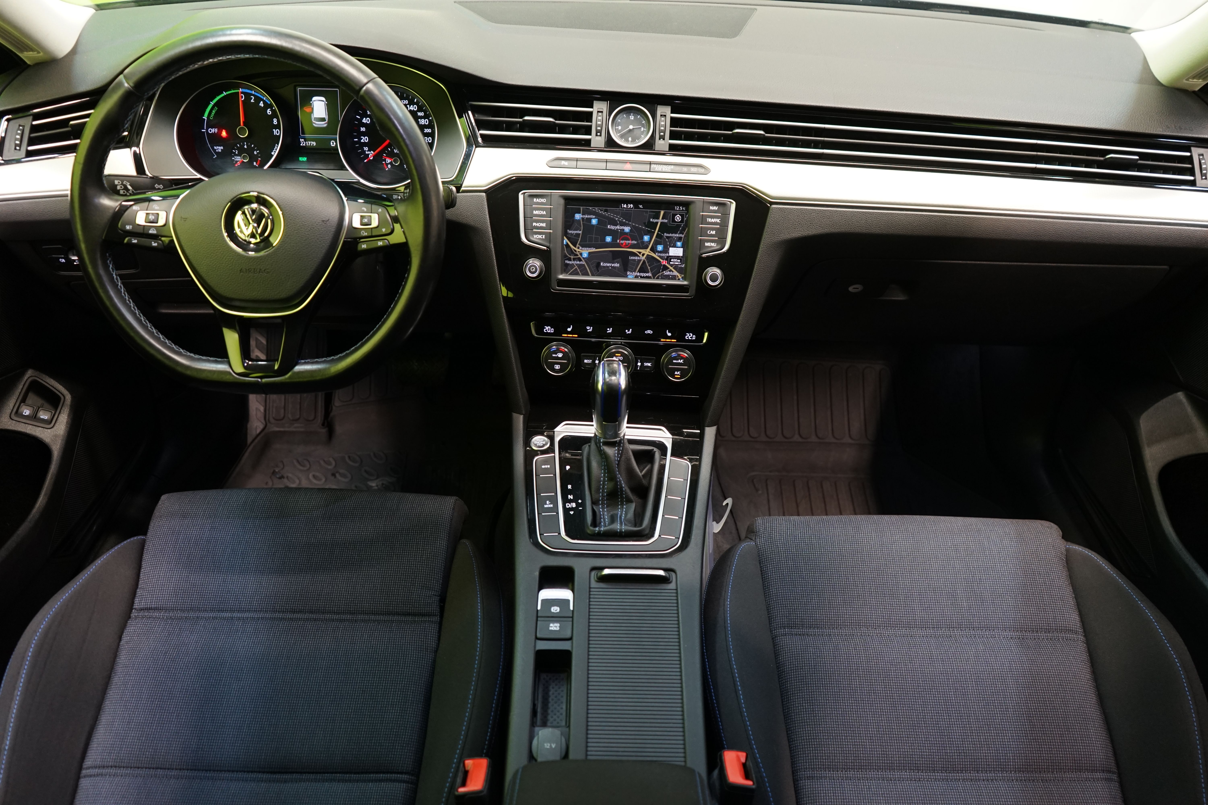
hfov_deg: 65.5
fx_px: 939
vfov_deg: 46.4
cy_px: 402
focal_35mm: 28
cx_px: 604
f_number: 3.5
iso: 1000
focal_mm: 28
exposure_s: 1/30
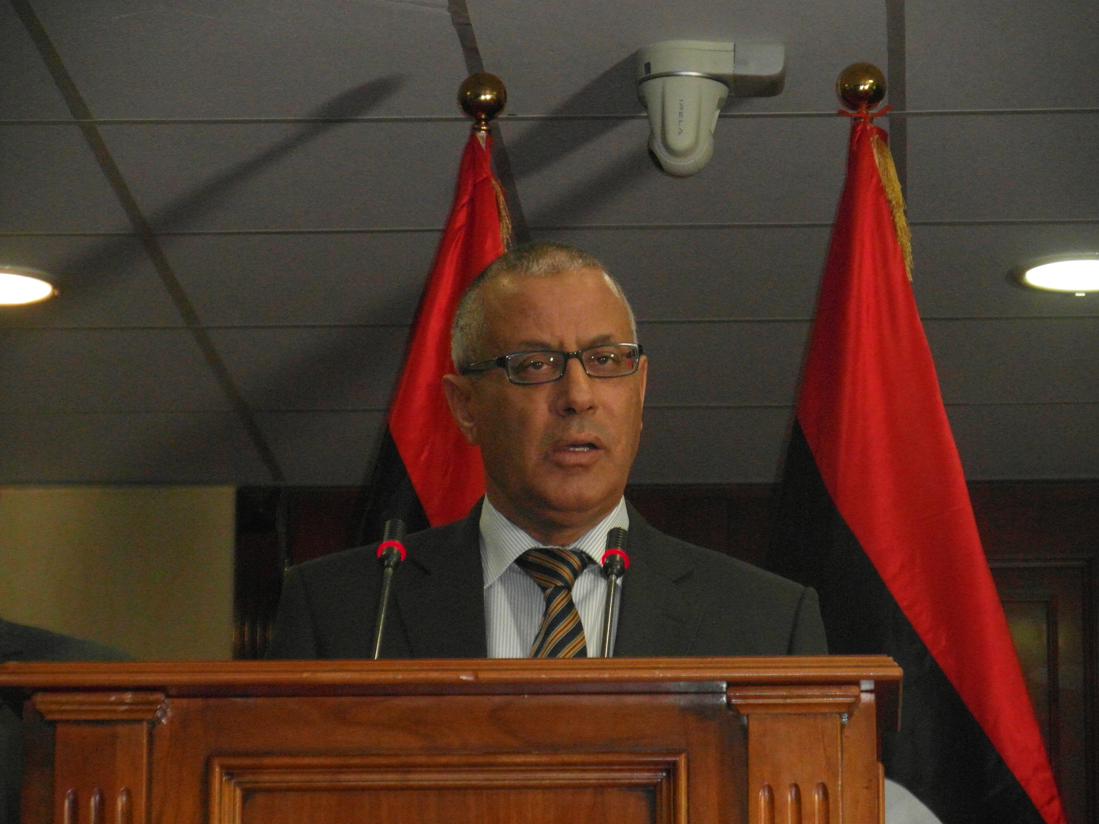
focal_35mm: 306
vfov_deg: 4.9
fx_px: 9715
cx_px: 550
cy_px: 412
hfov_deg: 6.5
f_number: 4.4
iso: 640
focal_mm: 49.7
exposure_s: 1/60
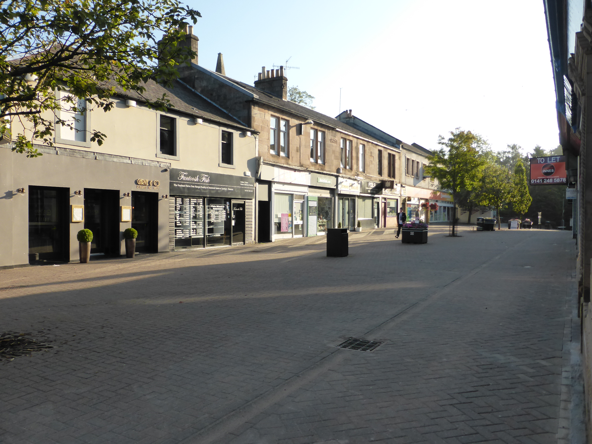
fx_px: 462
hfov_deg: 65.3
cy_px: 222
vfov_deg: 51.4
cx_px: 296
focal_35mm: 27
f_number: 3.4
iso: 160
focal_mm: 4.8
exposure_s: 1/500
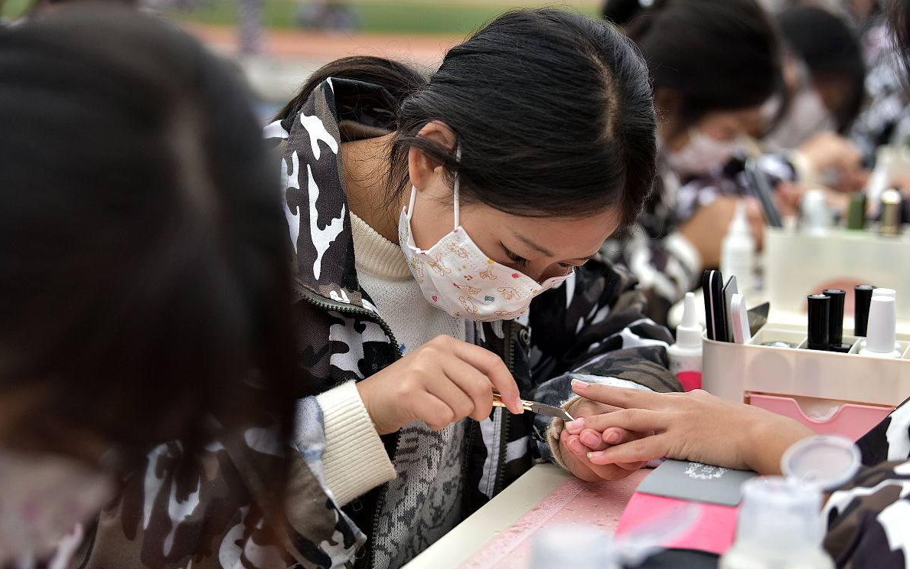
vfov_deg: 18.1
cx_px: 457
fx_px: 1786
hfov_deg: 28.6
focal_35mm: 72
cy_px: 306
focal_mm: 70
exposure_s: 1/800
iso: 200
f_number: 3.2
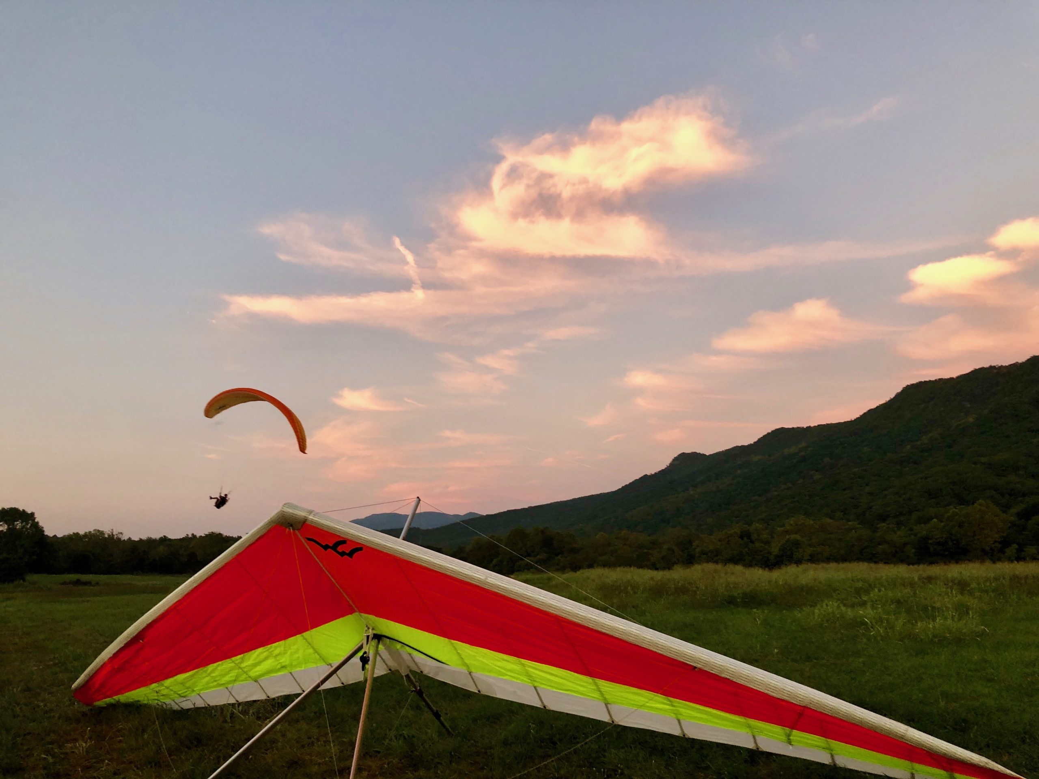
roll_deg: +1.5
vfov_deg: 49.7
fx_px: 840
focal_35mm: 28
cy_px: 390
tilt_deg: +11.6
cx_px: 520
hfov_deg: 63.4
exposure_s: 1/30
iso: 25
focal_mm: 3.99
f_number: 1.8
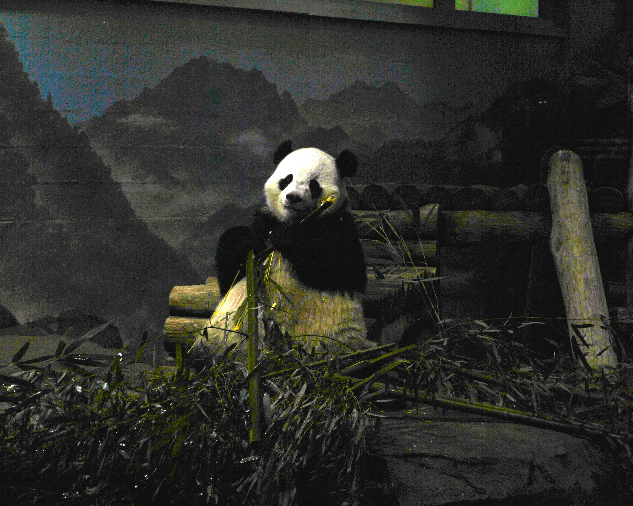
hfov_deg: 20.5
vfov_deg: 16.4
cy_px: 255
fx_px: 1753
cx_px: 307
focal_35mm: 94
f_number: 5.6
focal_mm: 55
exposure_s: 1/250
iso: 100
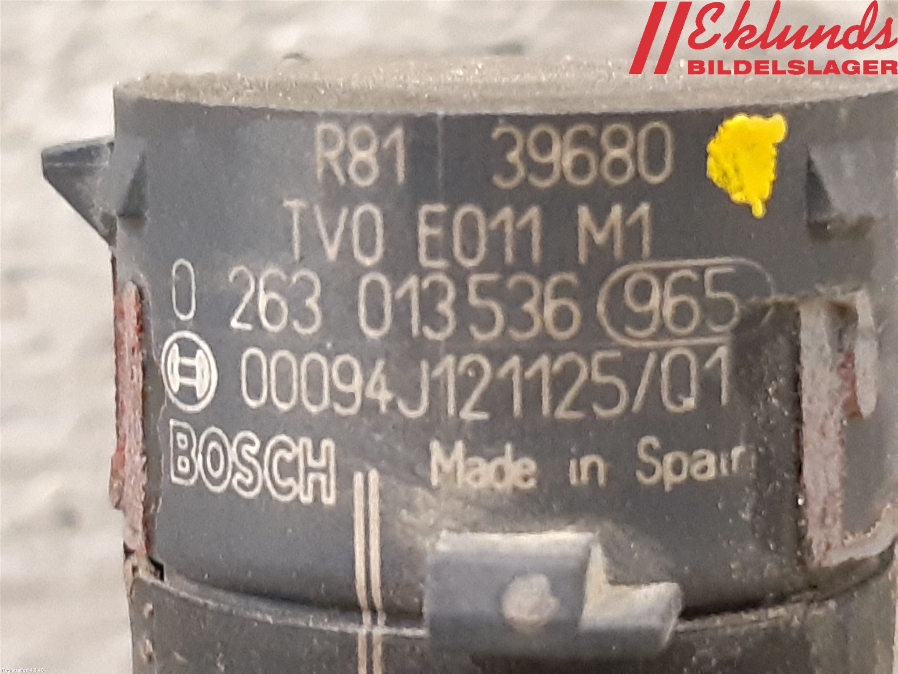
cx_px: 449
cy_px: 337
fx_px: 674
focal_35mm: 26
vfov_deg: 53.1
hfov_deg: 67.3
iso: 320
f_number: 1.7
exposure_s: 1/25
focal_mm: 3.93
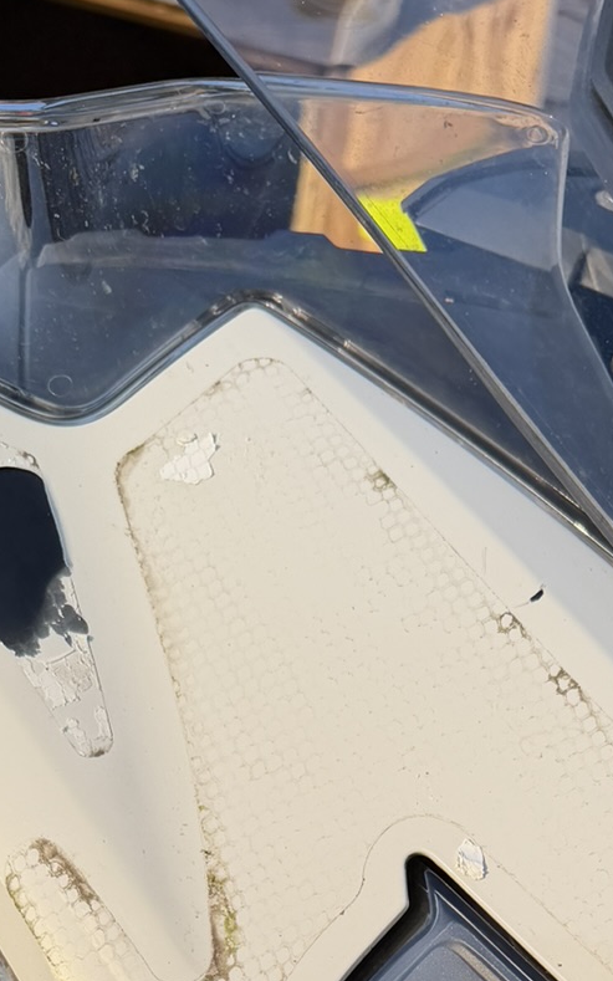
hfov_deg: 19.6
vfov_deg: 27.1
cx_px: 423
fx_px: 1765
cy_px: 1204
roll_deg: -7.6
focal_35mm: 66
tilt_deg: -20.2
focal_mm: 6.76
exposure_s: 1/888
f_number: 1.78
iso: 80
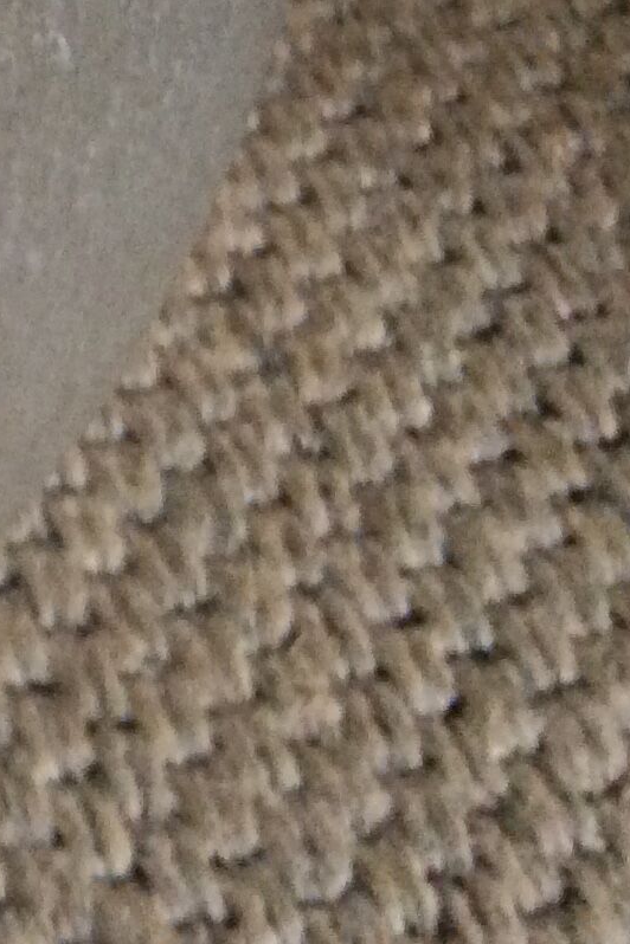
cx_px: -713
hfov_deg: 11.2
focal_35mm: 108
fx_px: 2835
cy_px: 64
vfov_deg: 18.6
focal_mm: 3.3
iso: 200
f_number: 2.4
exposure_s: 1/25
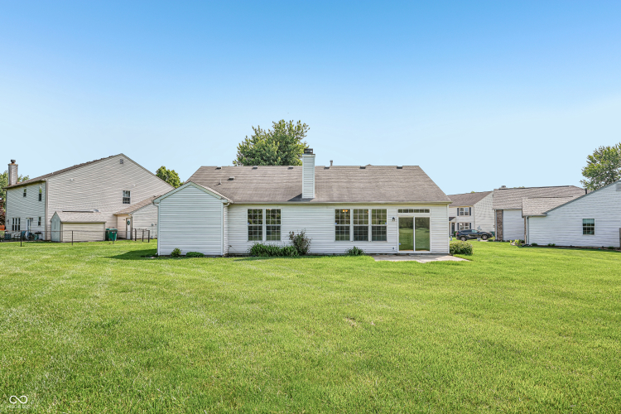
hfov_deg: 84.0
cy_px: 207
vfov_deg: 61.9
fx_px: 345
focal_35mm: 20
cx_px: 310
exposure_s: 1/320
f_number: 8
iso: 100
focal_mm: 20
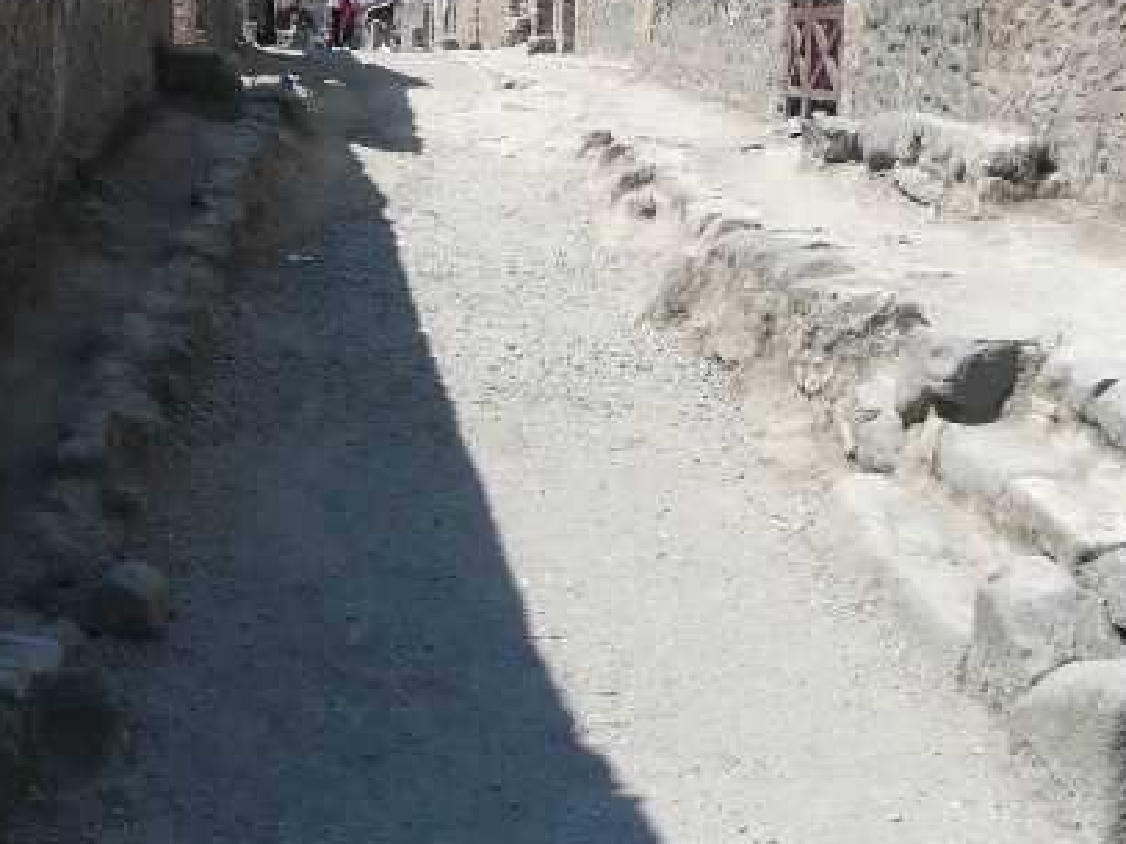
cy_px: 390
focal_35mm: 55
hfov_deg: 34.9
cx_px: 501
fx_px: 1789
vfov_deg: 26.5
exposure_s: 1/200
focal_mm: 4.6
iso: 100
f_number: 8
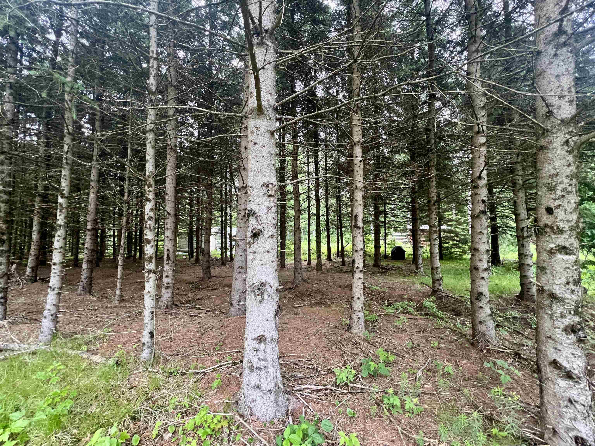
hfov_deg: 106.2
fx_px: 223
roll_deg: +1.0
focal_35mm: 13
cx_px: 298
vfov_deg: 89.9
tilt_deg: +3.4
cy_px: 223
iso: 250
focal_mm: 1.57
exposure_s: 1/64
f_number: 1.8
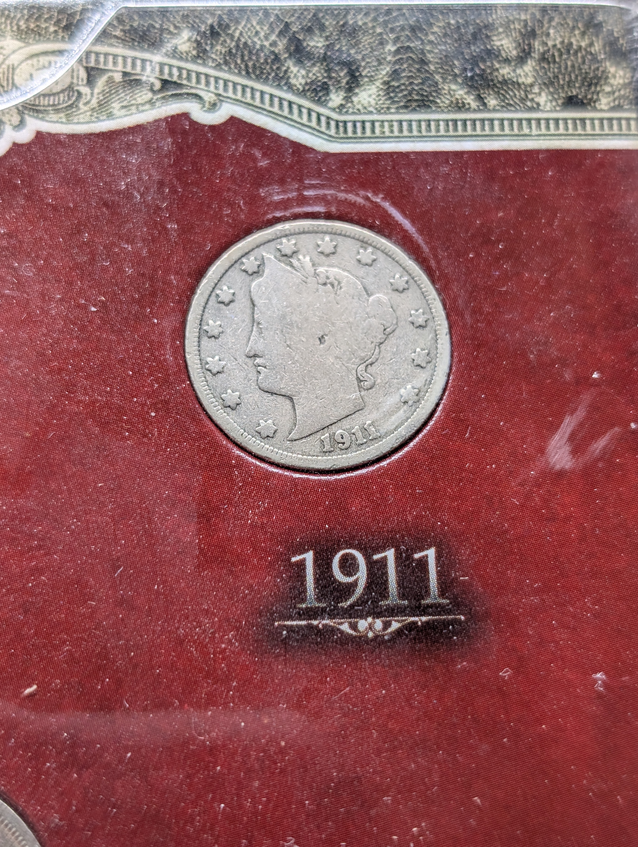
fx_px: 1201
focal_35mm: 49
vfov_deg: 38.9
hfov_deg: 29.7
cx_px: 319
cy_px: 424
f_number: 1.68
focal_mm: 6.9
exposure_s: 1/48.2
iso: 50
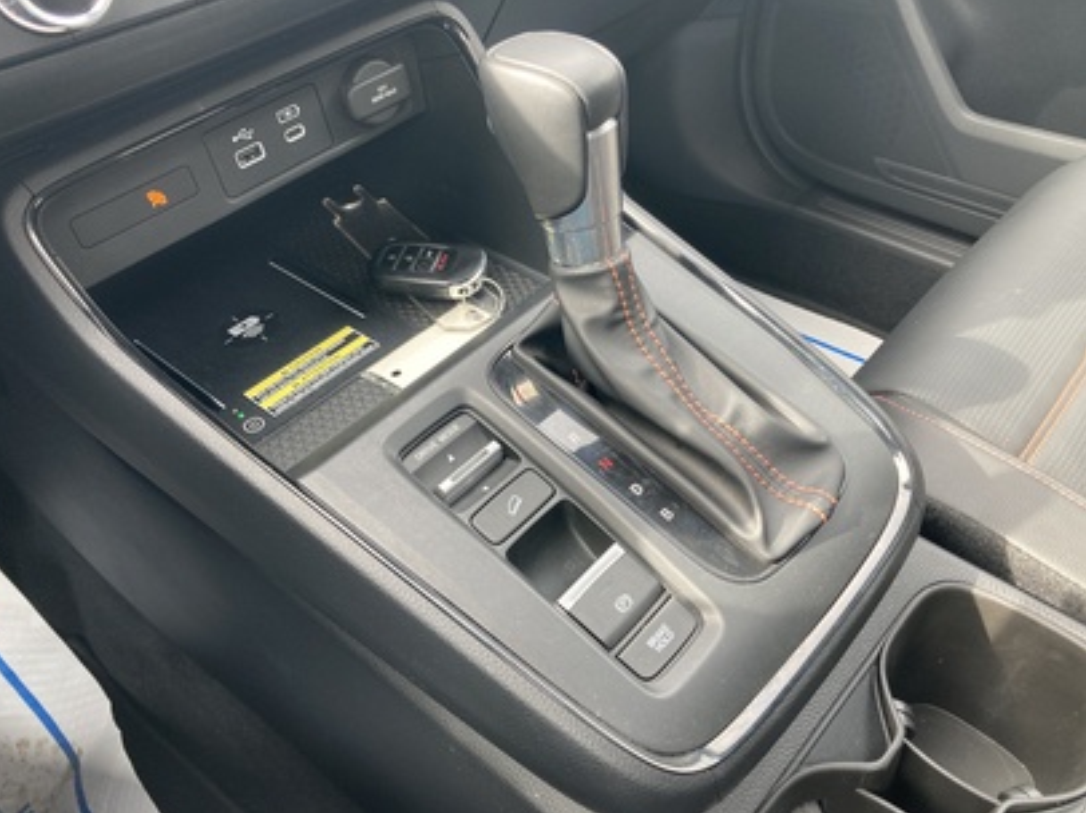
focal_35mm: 29
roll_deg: +2.0
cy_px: 405
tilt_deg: -43.4
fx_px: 909
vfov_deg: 48.2
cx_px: 527
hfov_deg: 61.7
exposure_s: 1/121
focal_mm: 3.99
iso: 80
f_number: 1.8
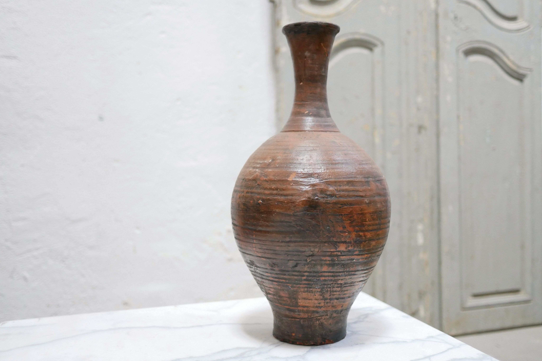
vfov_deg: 31.9
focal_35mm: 42
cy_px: 180
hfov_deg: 46.4
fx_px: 632
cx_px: 271
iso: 1600
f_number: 1.7
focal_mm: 20
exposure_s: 1/60
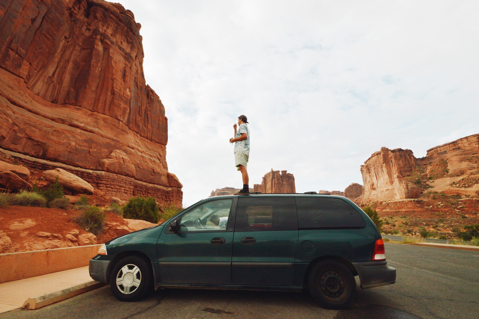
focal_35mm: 15
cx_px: 240
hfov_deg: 100.4
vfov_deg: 77.2
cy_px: 160
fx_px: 199
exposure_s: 1/400
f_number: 11
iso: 400
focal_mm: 10
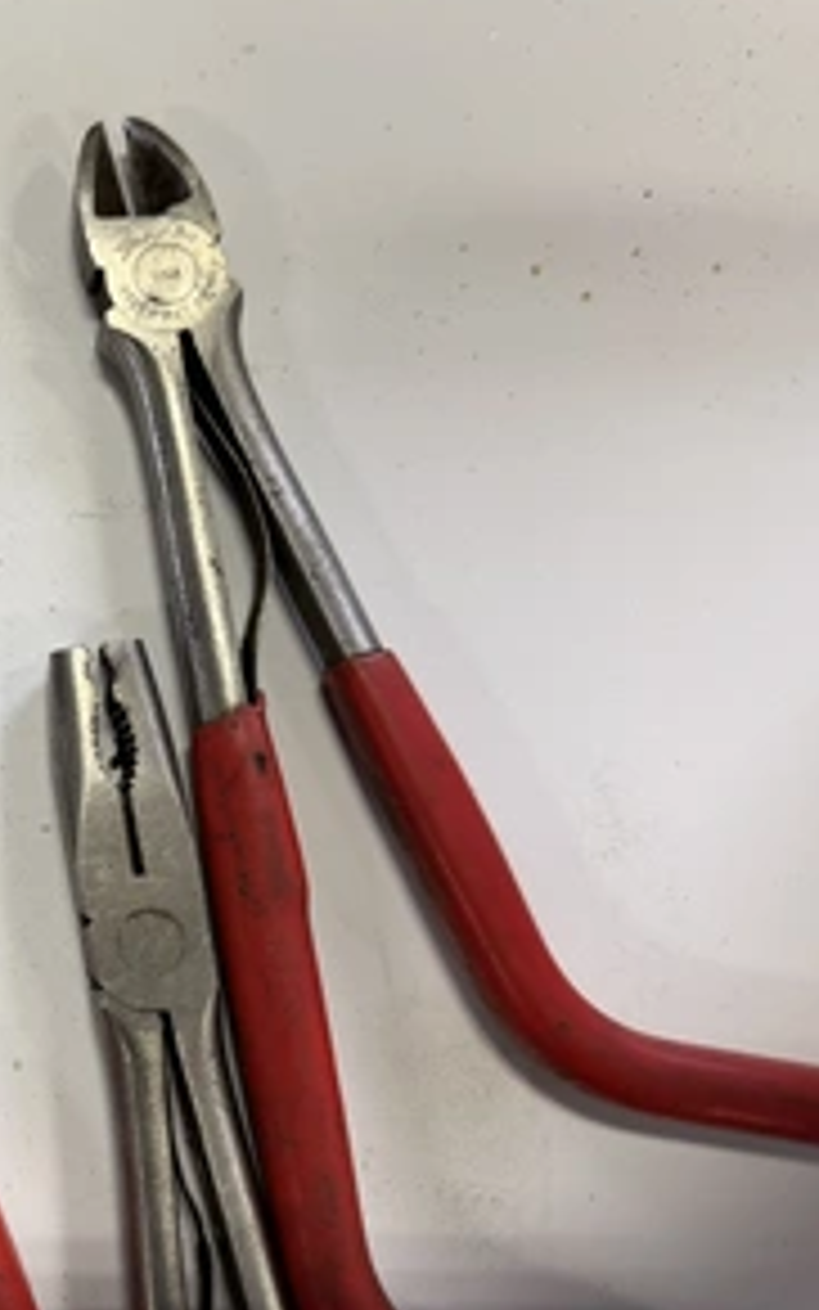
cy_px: 644
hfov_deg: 32.7
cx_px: -40
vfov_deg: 55.3
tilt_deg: -83.5
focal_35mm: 35
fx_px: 1249
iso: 200
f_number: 1.78
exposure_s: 1/120
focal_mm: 6.76
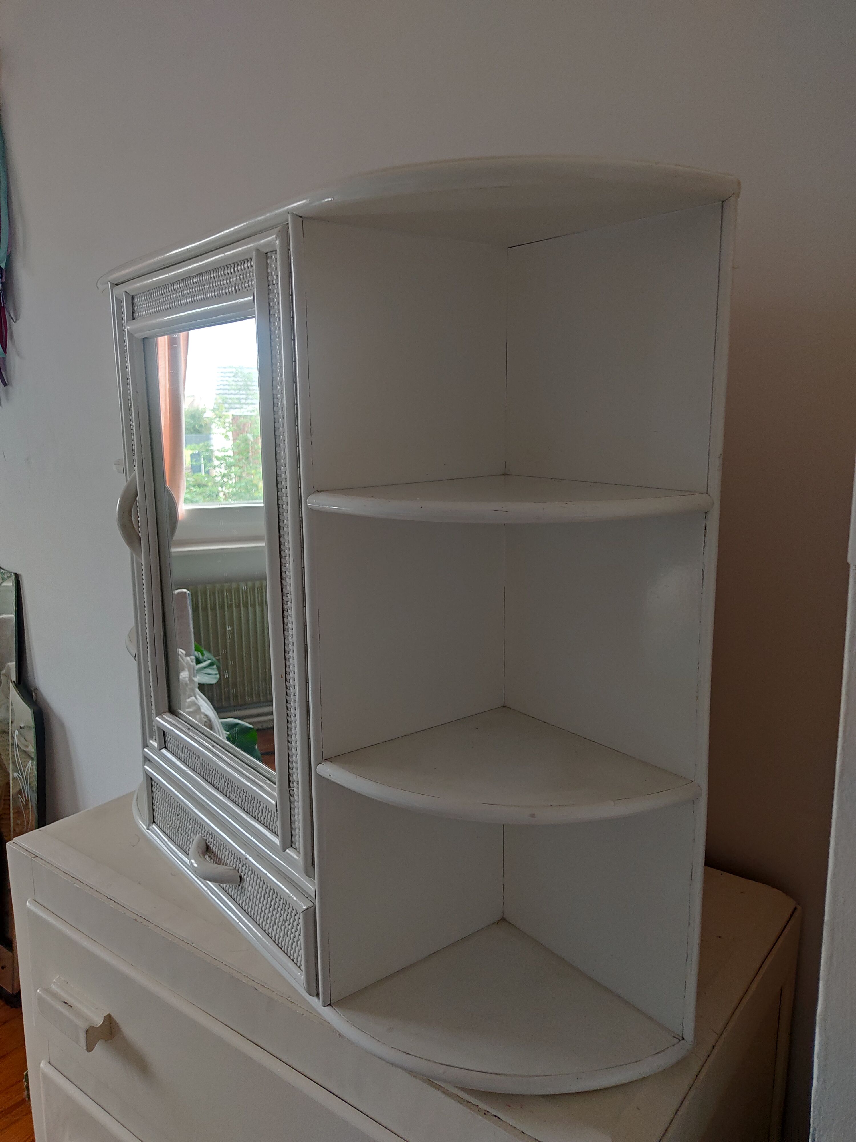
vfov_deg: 67.3
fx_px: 857
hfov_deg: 53.1
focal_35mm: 26
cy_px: 571
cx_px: 428
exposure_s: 1/33
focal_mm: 4.74
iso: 743
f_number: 1.79
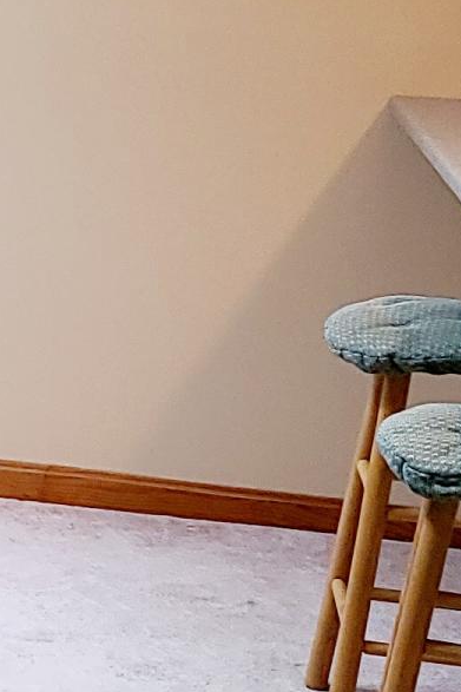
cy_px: 116
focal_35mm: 133
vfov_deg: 15.3
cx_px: -762
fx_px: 2556
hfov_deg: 9.0
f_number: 1.8
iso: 100
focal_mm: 7
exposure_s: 1/39.1
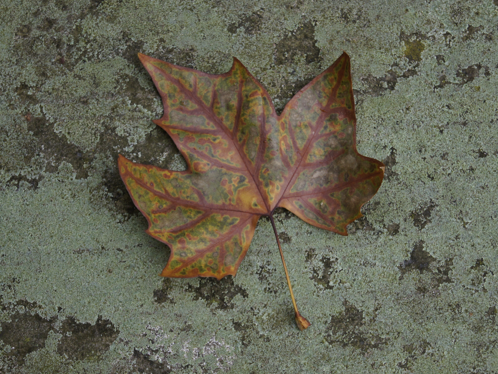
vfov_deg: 16.1
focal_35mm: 92
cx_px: 260
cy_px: 185
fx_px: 1317
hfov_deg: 21.4
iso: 800
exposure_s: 1/800
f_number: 5.6
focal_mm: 55
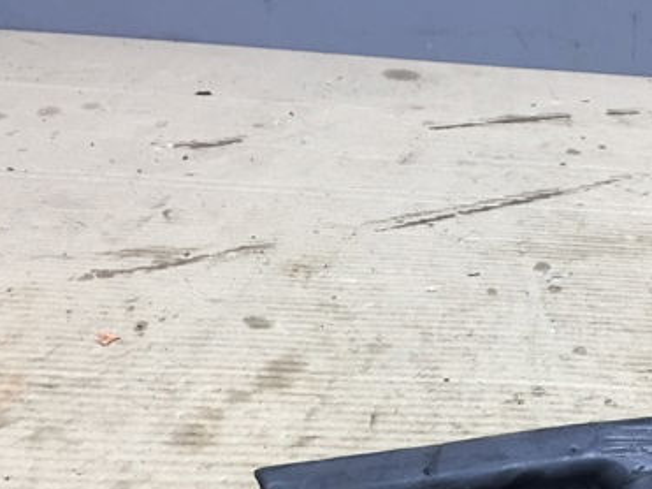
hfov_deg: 36.6
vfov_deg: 28.4
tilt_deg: -34.9
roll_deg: -6.2
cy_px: 405
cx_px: 545
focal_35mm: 50
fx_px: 941
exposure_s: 1/33
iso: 80
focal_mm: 4.15
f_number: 2.2
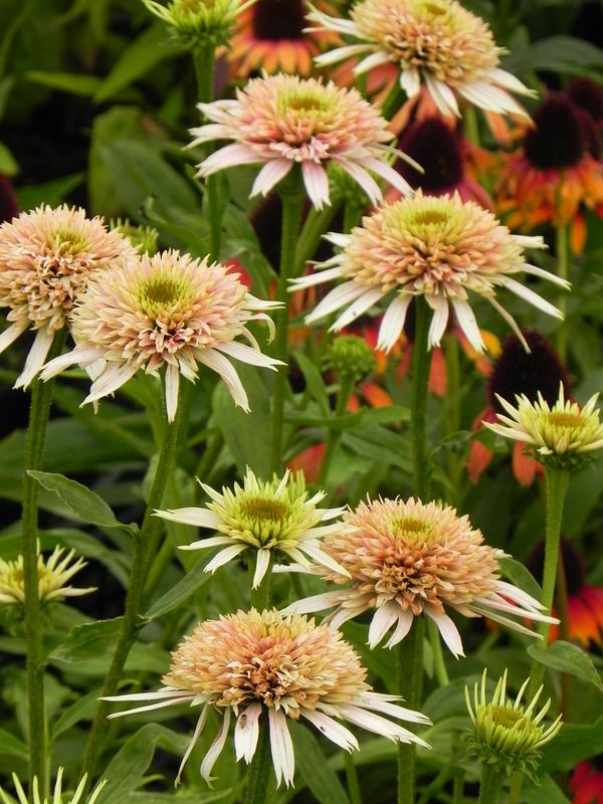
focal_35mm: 212
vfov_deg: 9.3
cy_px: 402
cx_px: 302
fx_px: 4924
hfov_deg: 7.0
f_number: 5
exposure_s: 1/400
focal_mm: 37.7
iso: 160
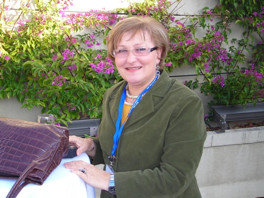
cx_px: 132
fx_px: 290
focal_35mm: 38
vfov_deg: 37.7
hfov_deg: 49.0
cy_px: 99
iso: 50
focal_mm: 6.3
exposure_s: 1/100
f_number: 3.2
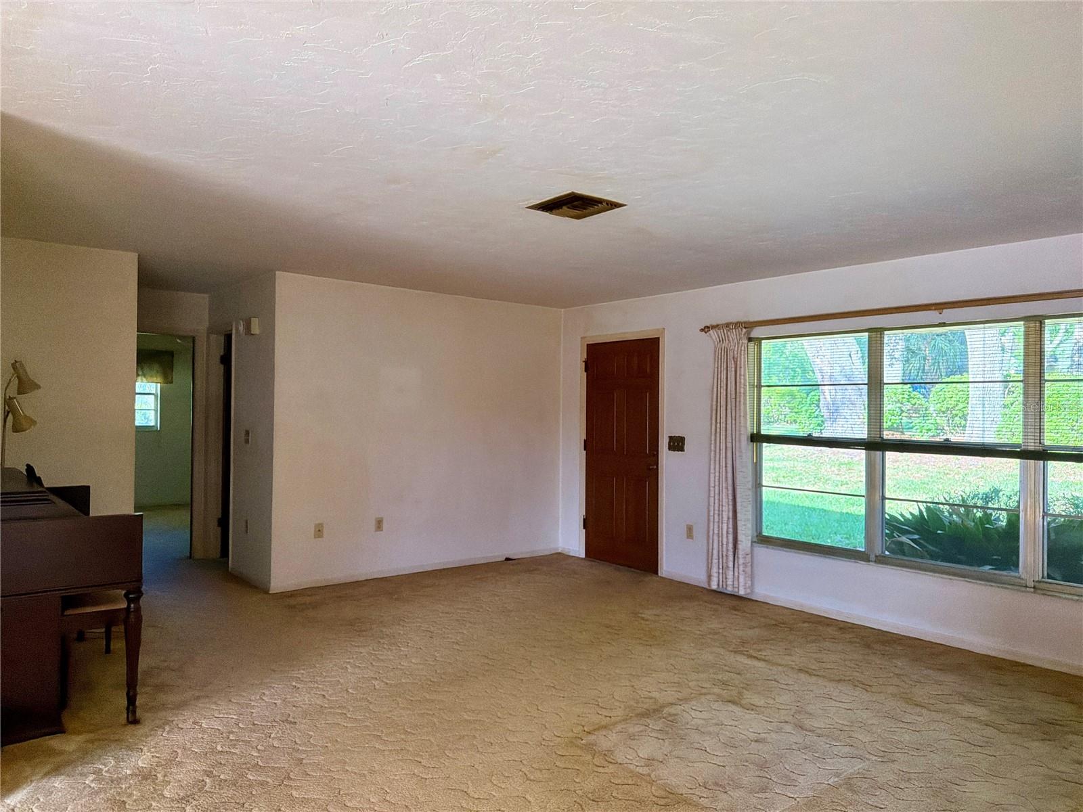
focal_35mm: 24
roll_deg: +0.5
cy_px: 406
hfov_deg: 71.6
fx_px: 751
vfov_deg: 56.8
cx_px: 542
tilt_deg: +4.3
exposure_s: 1/627
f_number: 1.78
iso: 800
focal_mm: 6.76
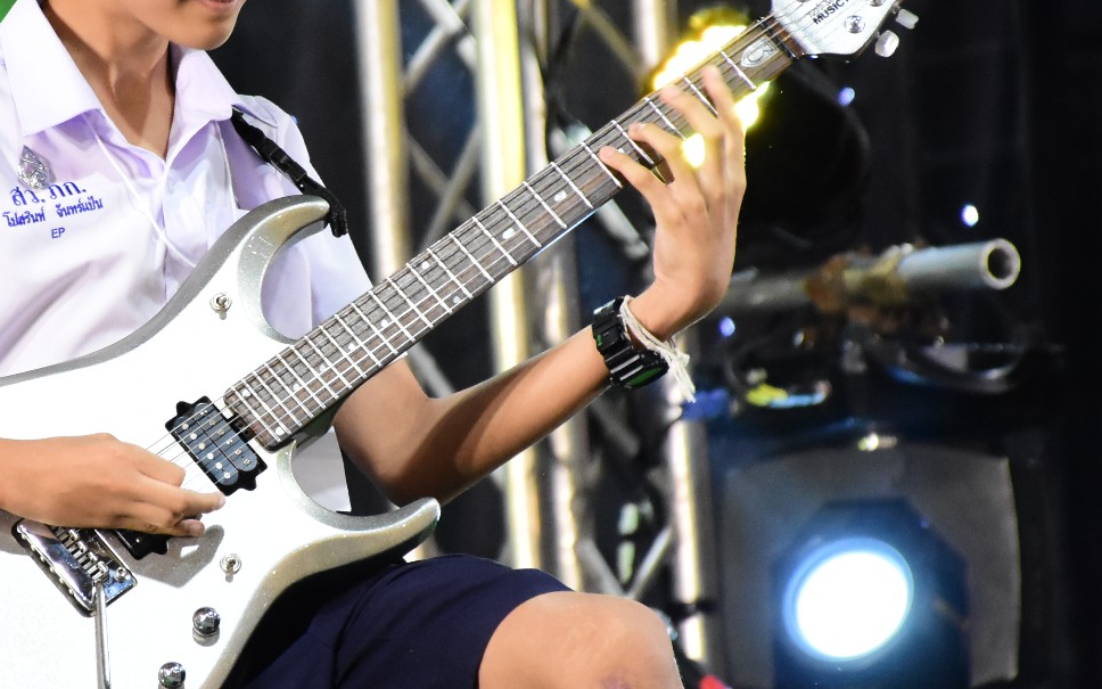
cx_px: 279
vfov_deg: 3.3
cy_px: 299
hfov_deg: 5.3
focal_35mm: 398
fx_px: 11953
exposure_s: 1/80
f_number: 5.6
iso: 4000
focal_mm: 140
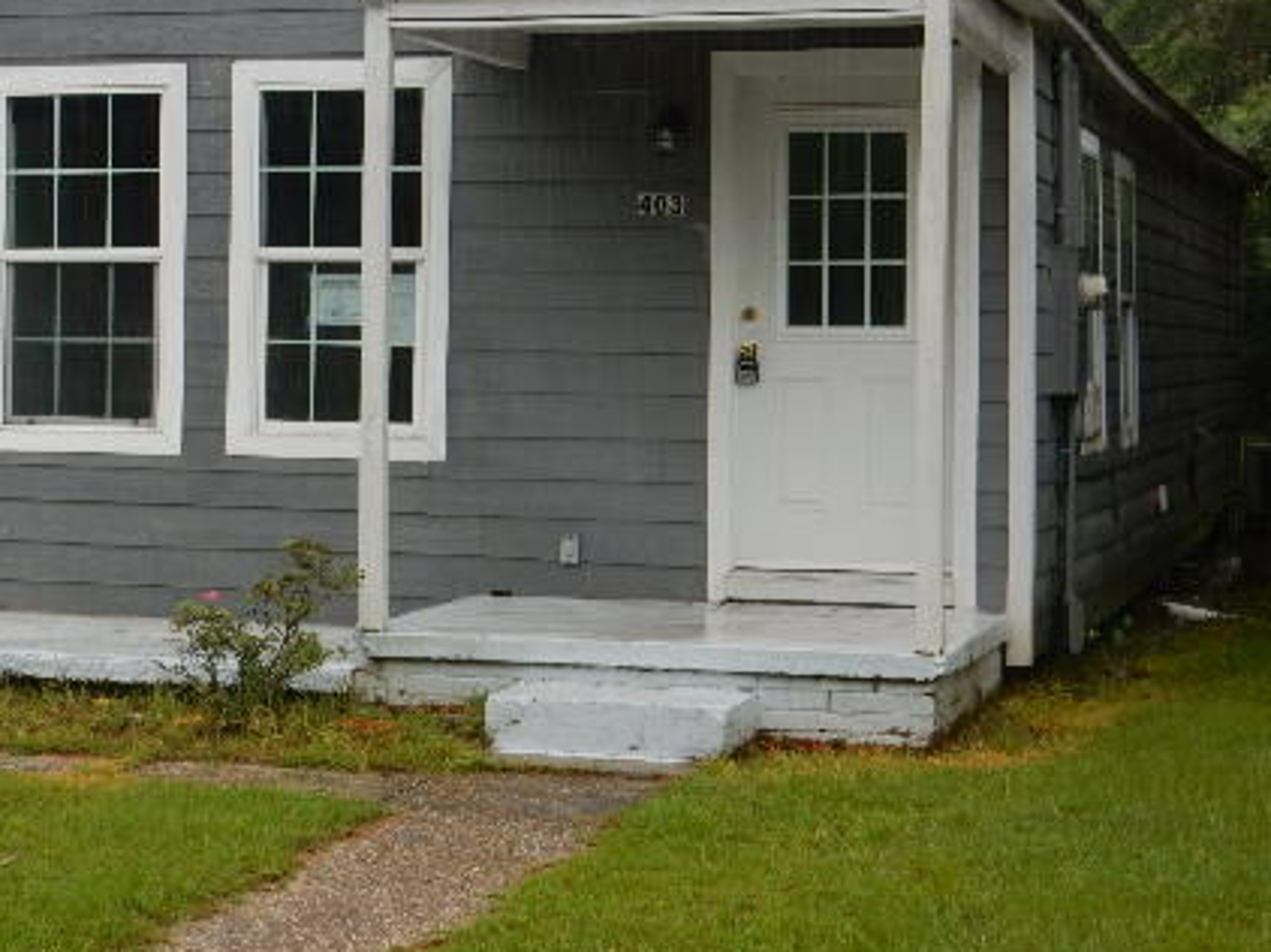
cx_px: 331
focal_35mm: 91
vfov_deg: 16.2
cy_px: 316
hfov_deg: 21.4
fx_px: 3339
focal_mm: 10.7
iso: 125
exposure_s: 1/60
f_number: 4.5
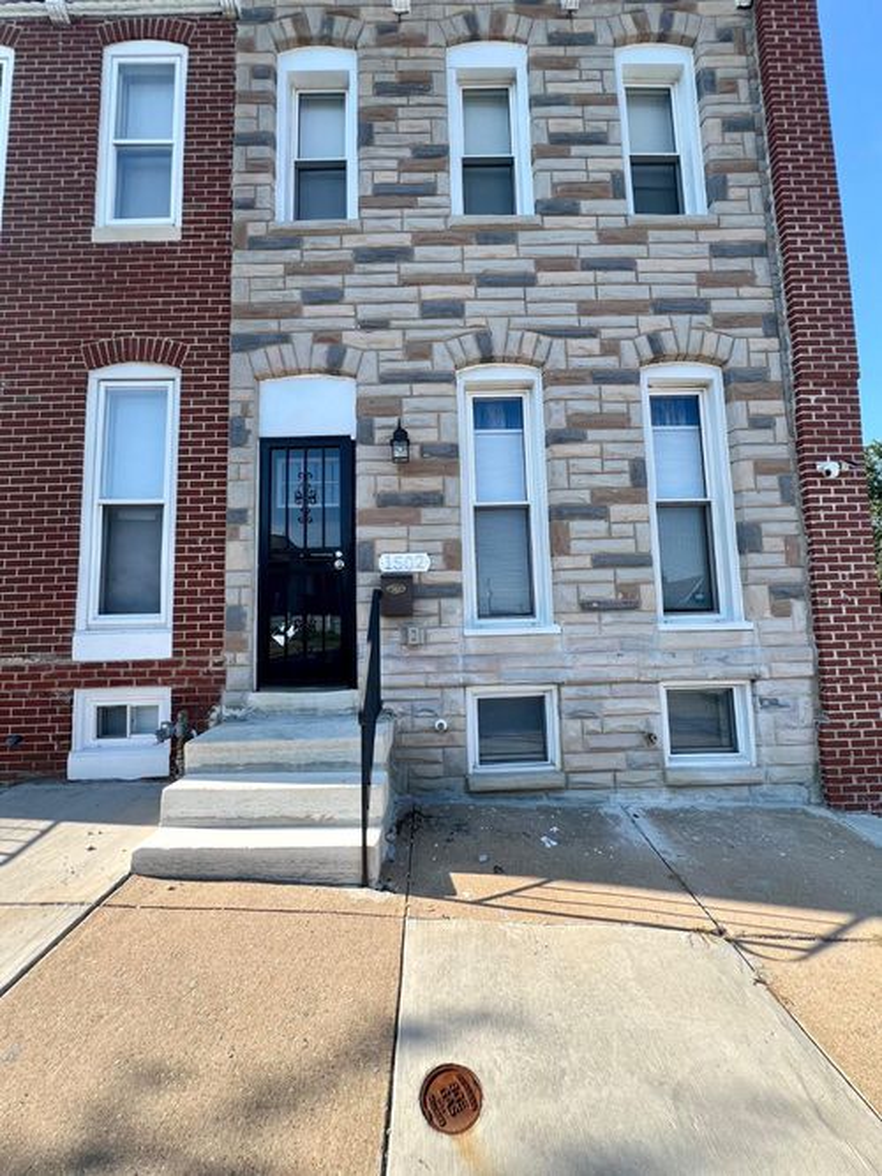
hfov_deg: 89.9
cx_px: 441
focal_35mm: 13
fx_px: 442
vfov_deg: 106.2
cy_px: 588
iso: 32
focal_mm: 1.57
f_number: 1.8
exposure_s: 1/471
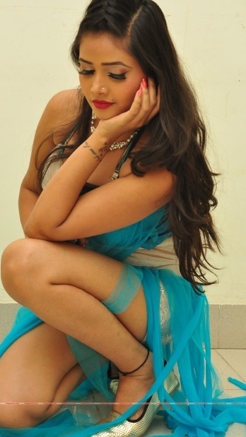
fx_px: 935
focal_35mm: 81
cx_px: 106
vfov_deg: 26.3
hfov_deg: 15.0
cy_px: 207
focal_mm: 45
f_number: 8
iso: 1600
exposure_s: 1/125
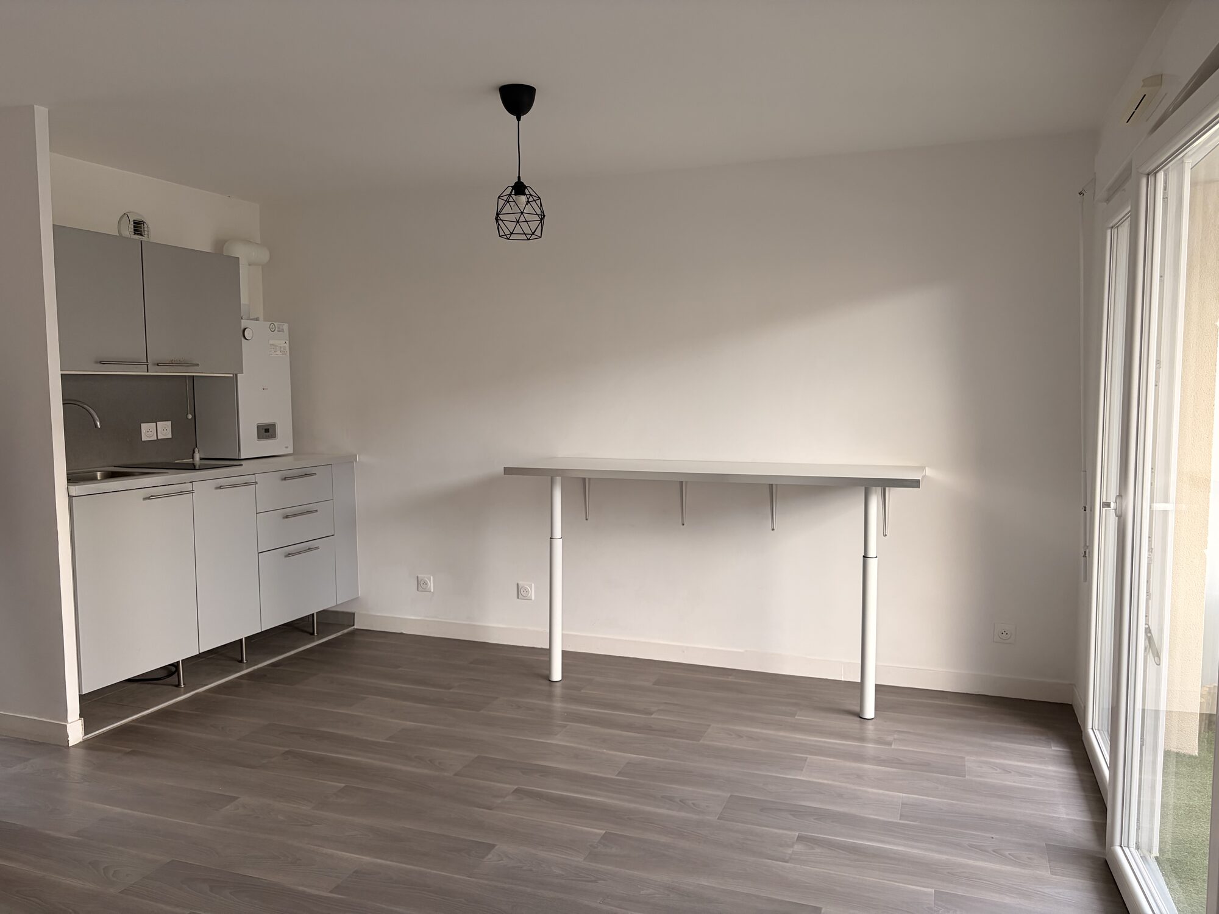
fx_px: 916
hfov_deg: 67.3
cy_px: 457
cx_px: 610
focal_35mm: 26
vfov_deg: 53.1
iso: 125
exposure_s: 1/108
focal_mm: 5.96
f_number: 1.6
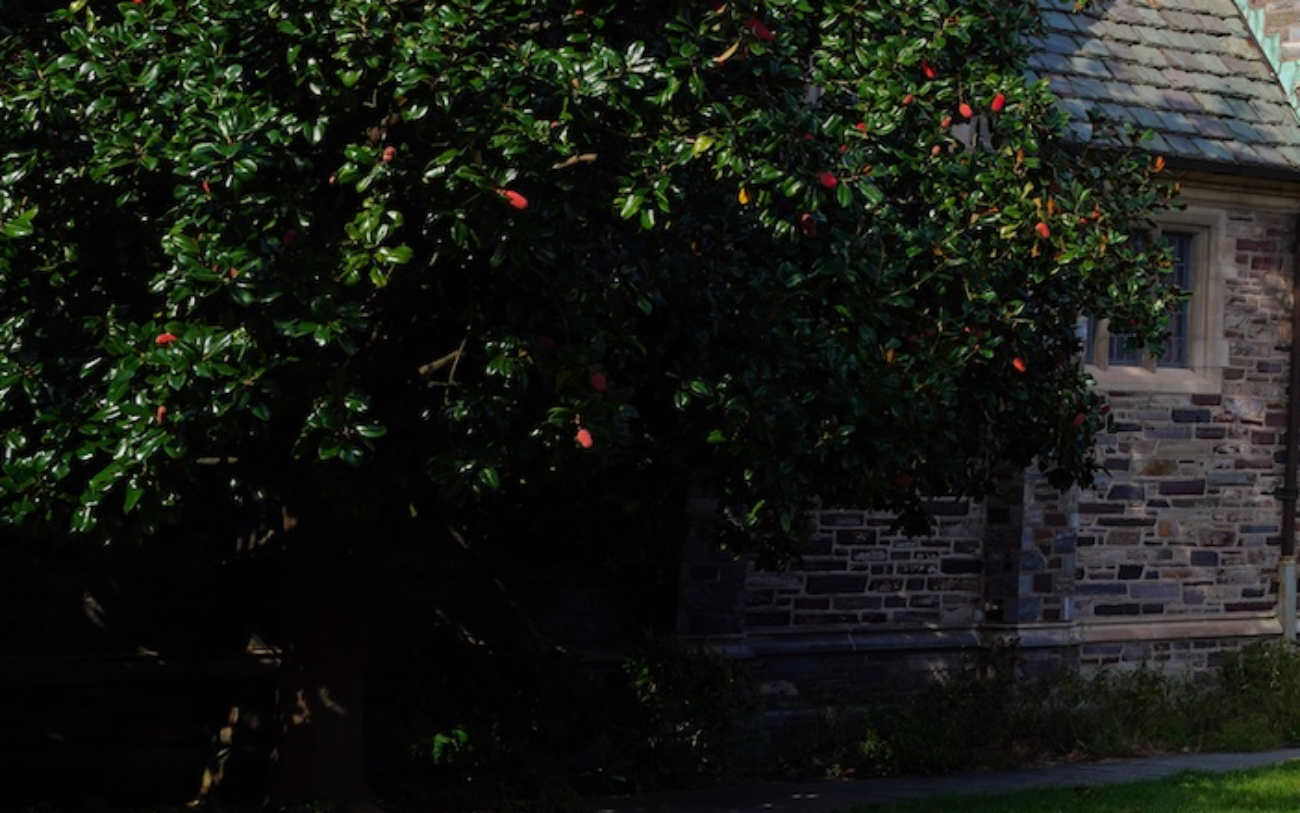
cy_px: -327
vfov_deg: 13.8
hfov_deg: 21.0
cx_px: 1678
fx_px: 3189
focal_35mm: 90
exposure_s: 1/125
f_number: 13
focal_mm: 31
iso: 100
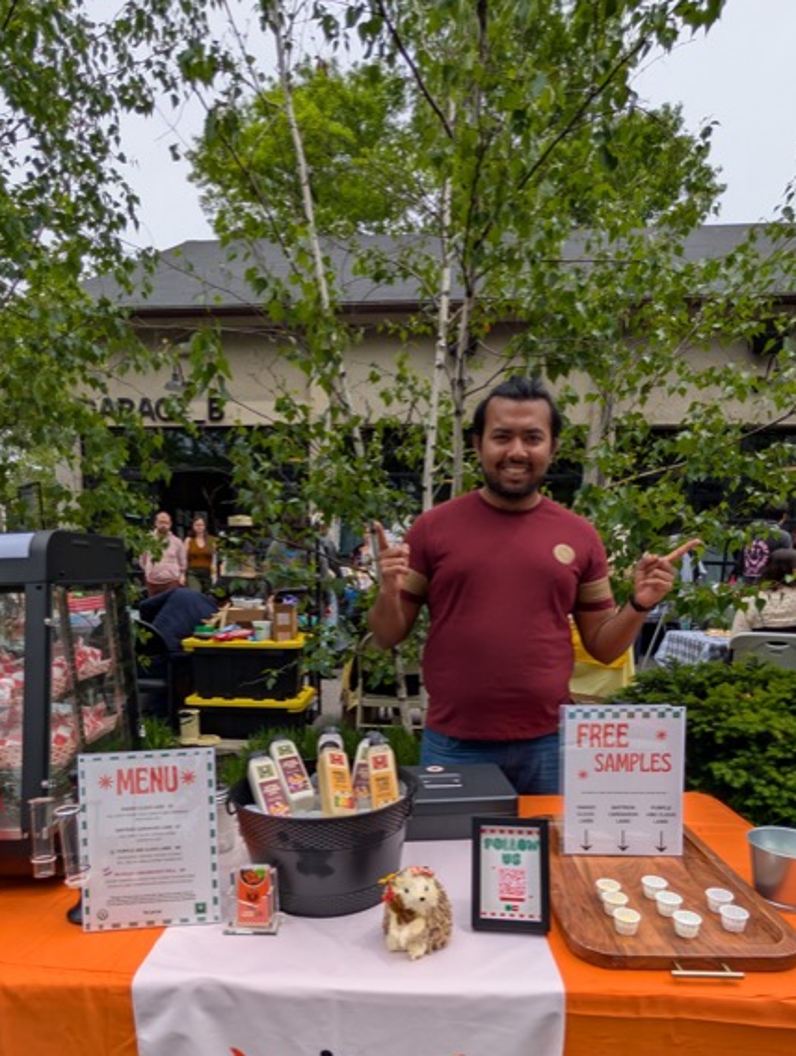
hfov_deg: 68.8
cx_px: 378
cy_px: 692
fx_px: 581
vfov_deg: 82.1
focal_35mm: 19
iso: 55
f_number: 1.7
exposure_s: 1/3155
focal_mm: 2.02
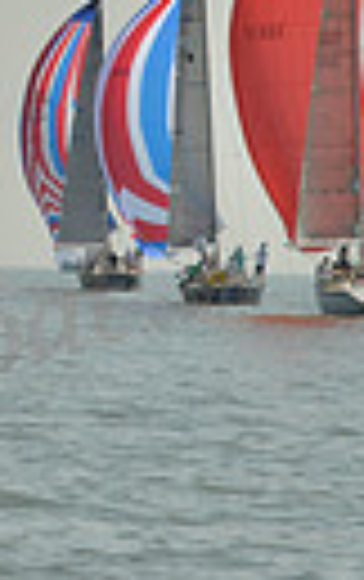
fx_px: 6897
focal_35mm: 436
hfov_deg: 3.0
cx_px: -616
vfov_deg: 4.8
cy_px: -272
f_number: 14
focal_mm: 95
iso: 280
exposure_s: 1/800
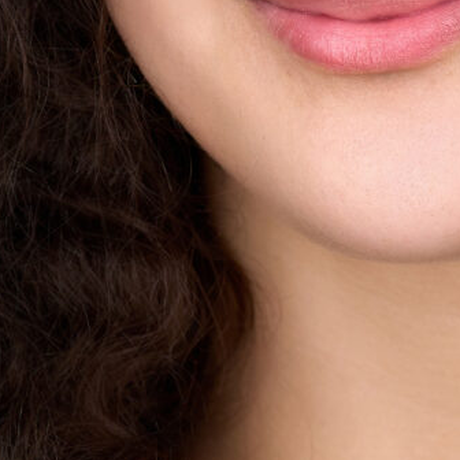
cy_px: 49
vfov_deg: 2.9
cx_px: 431
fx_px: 8960
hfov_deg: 2.9
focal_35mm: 596
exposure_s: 1/250
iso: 640
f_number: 4.5
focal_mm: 92
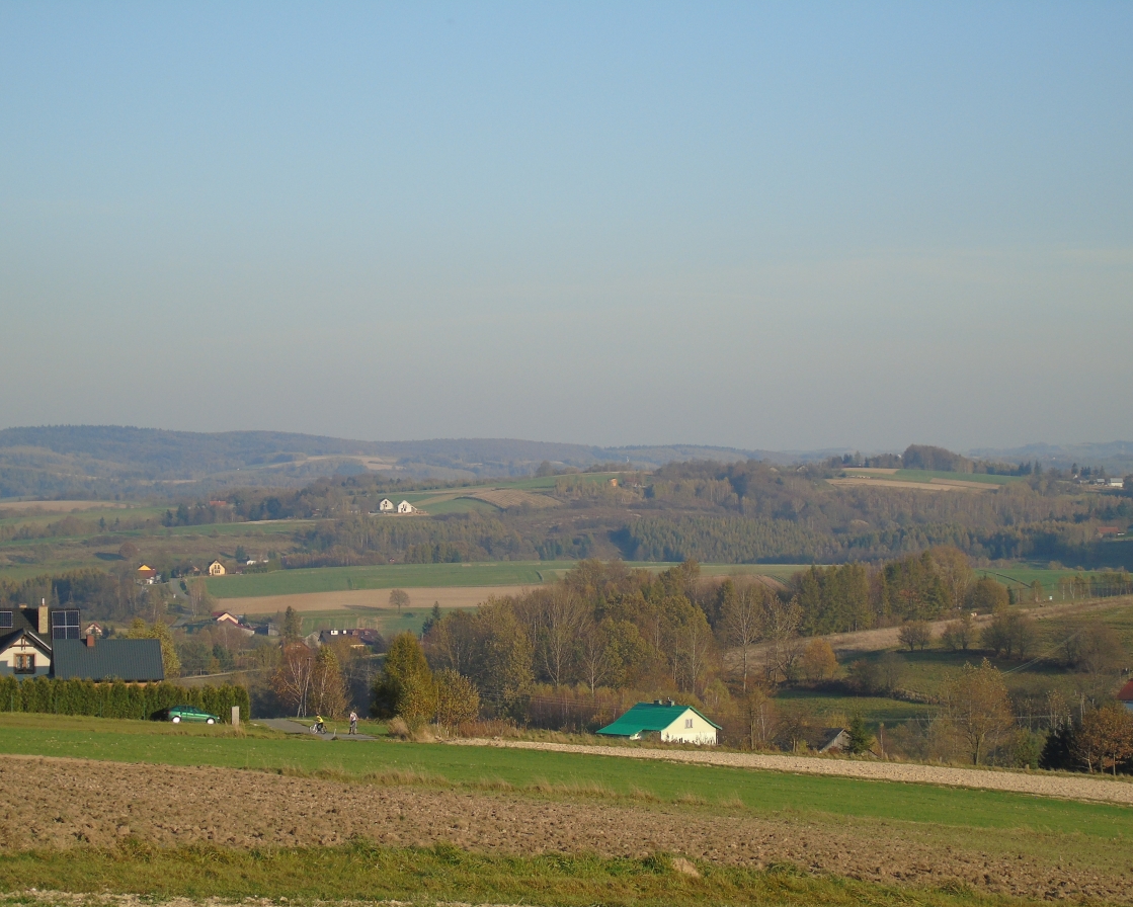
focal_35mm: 113
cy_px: 452
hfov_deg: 17.0
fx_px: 3790
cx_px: 587
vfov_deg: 13.6
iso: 80
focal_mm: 19
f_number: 4.4
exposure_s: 1/500
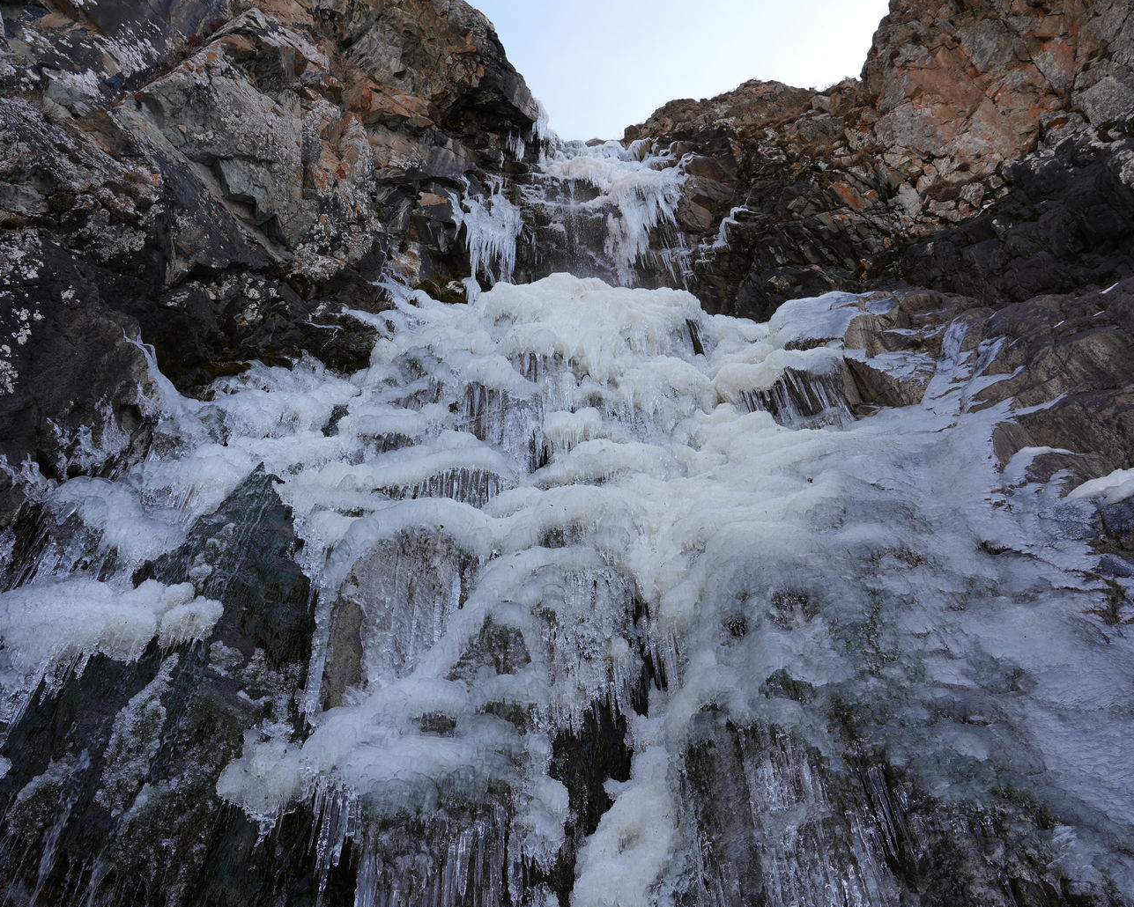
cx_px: 589
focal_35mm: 28
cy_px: 446
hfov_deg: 62.2
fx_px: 940
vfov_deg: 51.5
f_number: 5.6
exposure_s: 1/125
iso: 100
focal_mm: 24
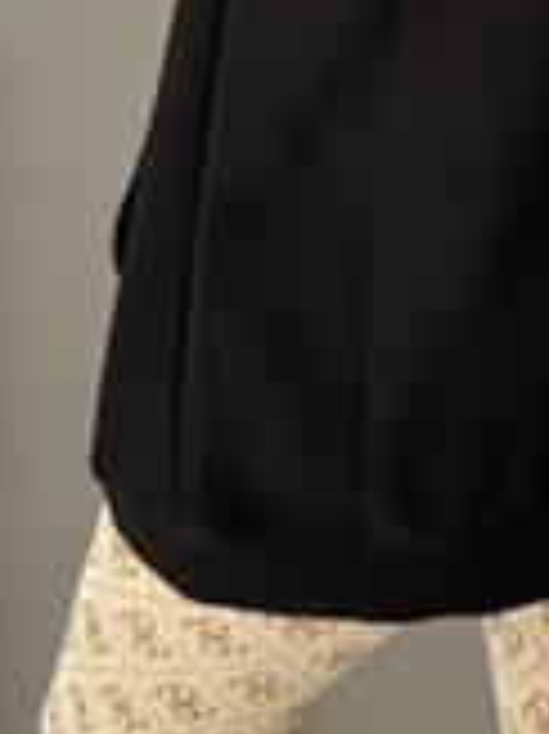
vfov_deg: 12.3
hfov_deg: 9.6
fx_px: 3240
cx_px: 495
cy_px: -392
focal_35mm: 153
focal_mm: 6.76
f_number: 1.78
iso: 80
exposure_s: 1/271
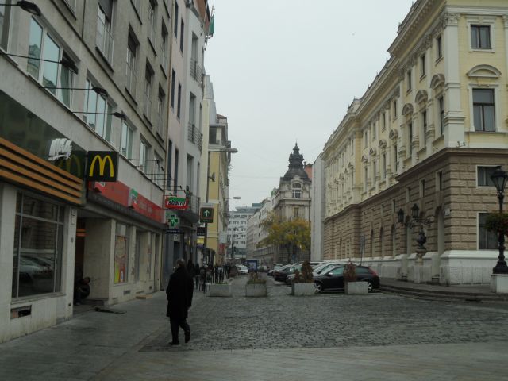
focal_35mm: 40
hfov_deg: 46.8
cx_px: 254
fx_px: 587
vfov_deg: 36.0
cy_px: 190
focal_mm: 6.5
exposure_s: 1/250
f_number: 3.6
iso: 80
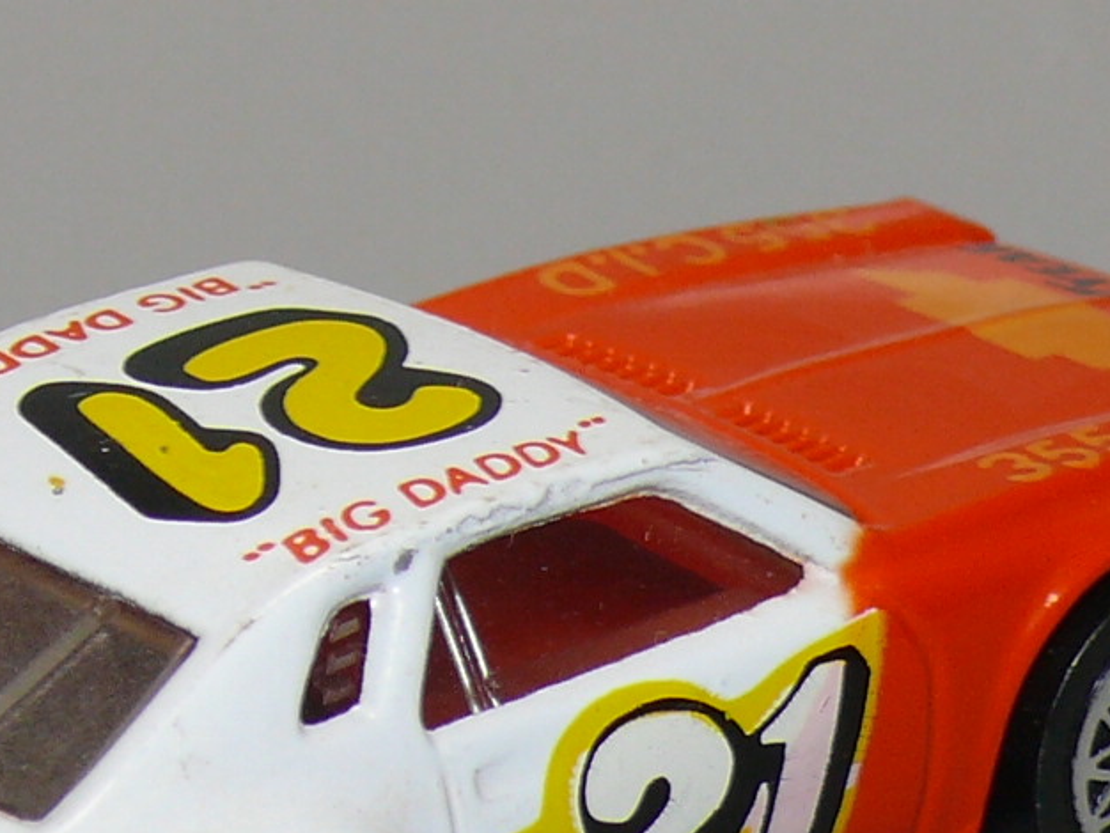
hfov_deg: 6.6
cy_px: 553
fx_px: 9591
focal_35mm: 299
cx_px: 461
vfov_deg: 5.0
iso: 100
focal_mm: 14.3
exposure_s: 1/30
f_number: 4
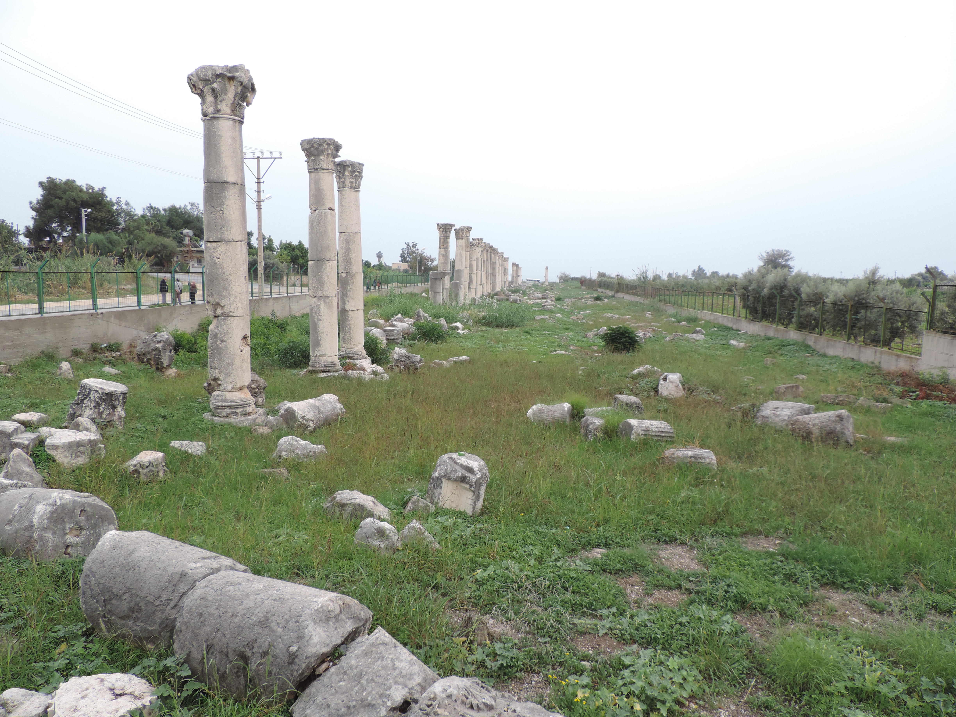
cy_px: 358
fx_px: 663
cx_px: 478
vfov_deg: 56.8
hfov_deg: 71.6
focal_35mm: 24
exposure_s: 1/200
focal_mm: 4.3
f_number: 3
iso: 80
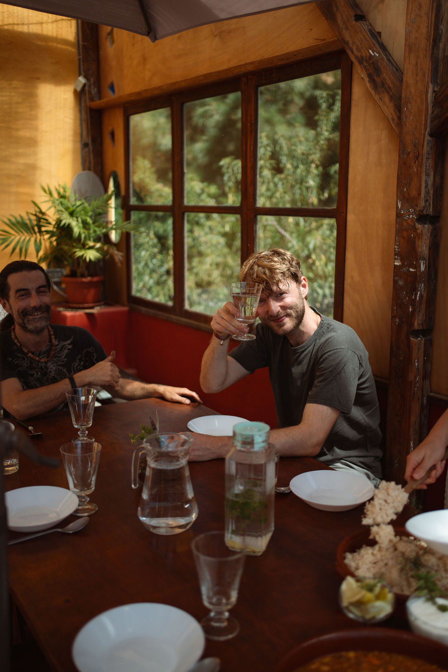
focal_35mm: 35
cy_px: 336
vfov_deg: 54.4
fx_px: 653
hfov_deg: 37.9
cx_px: 224
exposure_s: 1/8000
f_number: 1.8
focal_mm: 35
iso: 320
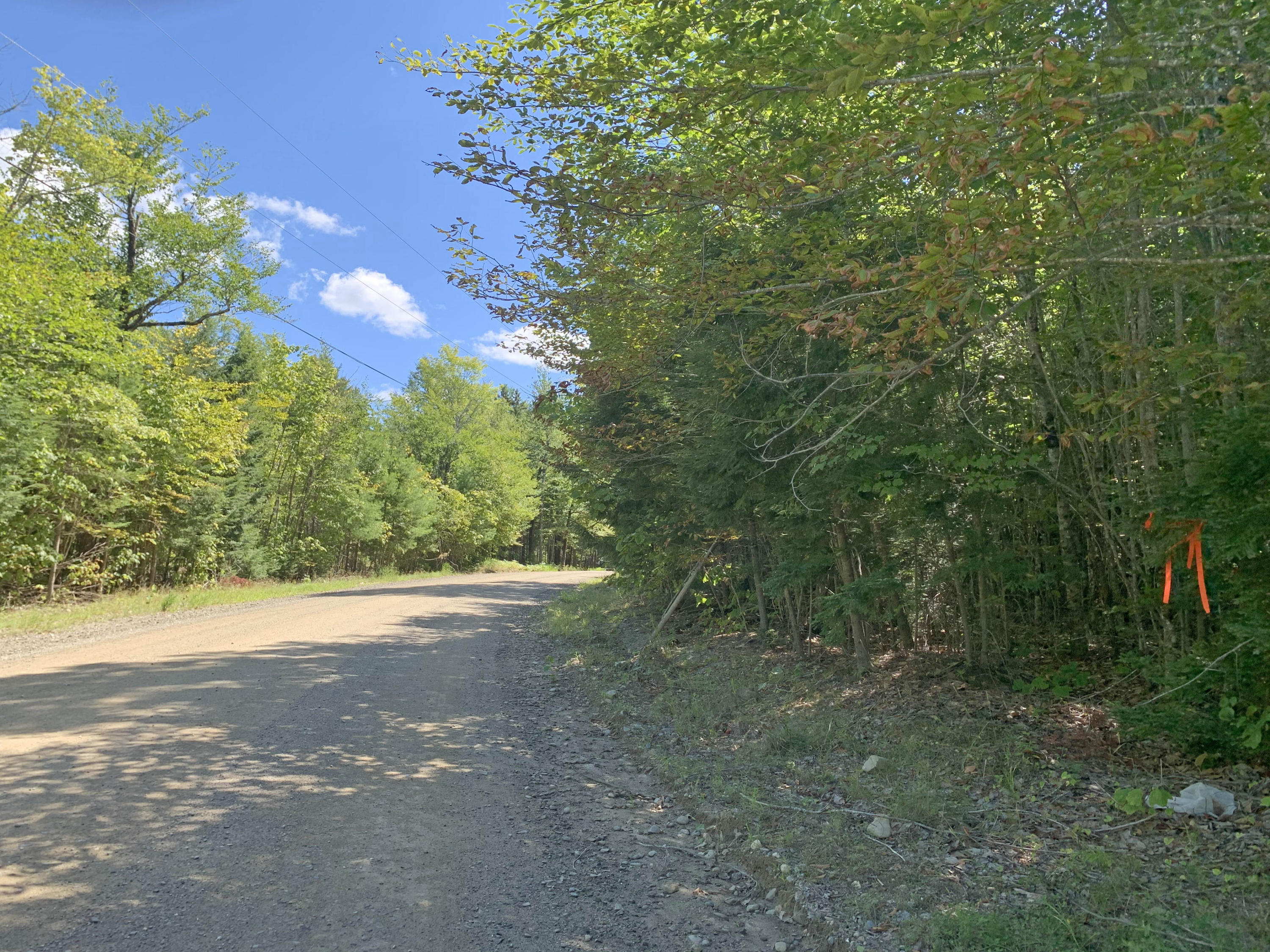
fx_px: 954
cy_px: 476
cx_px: 635
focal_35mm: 26
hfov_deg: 67.3
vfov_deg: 53.1
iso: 25
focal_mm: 4.25
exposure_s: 1/643
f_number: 1.8
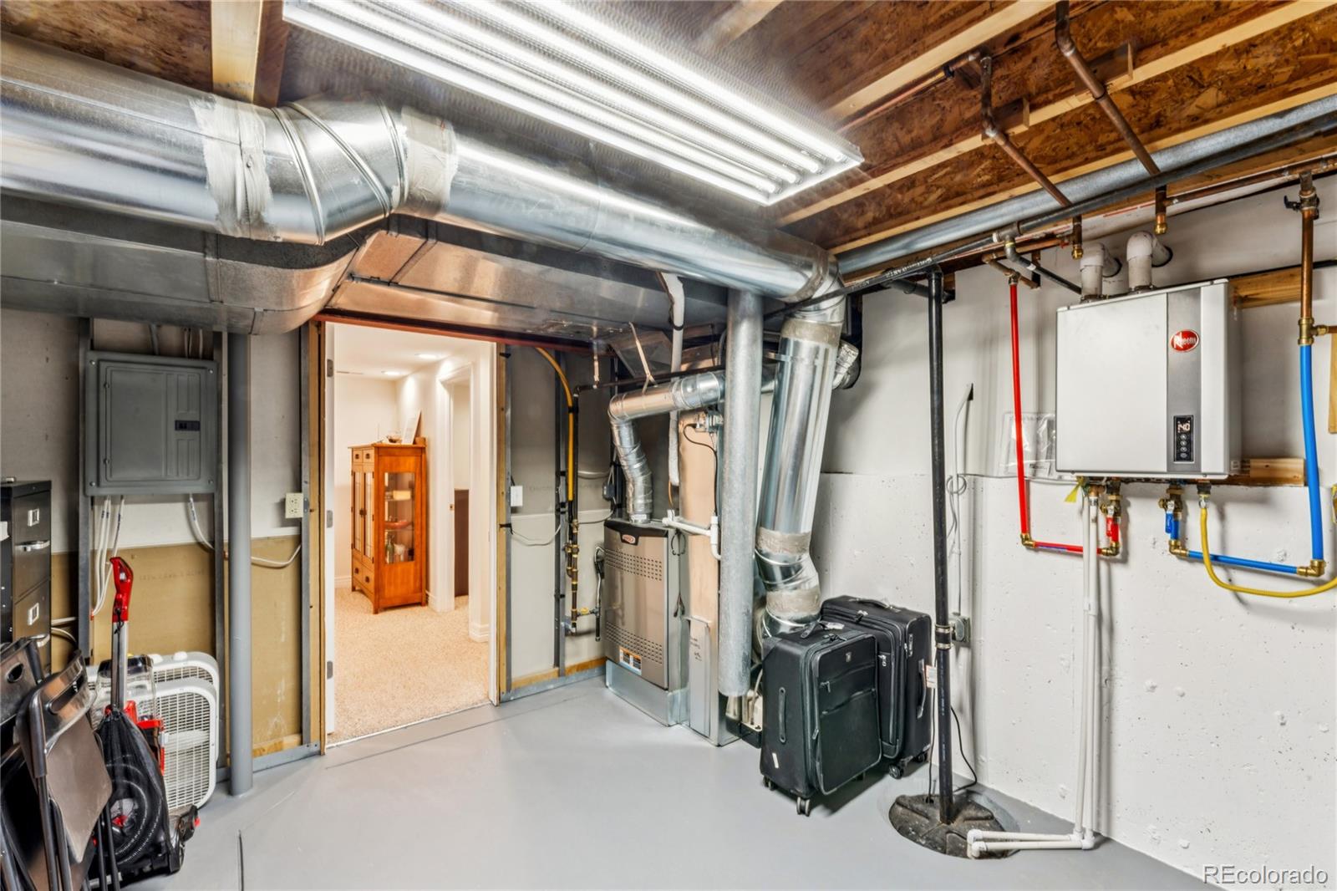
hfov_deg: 104.3
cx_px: 668
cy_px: 446
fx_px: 520
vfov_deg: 81.2
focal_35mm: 14
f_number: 22
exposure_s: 1.3
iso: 125
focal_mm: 14
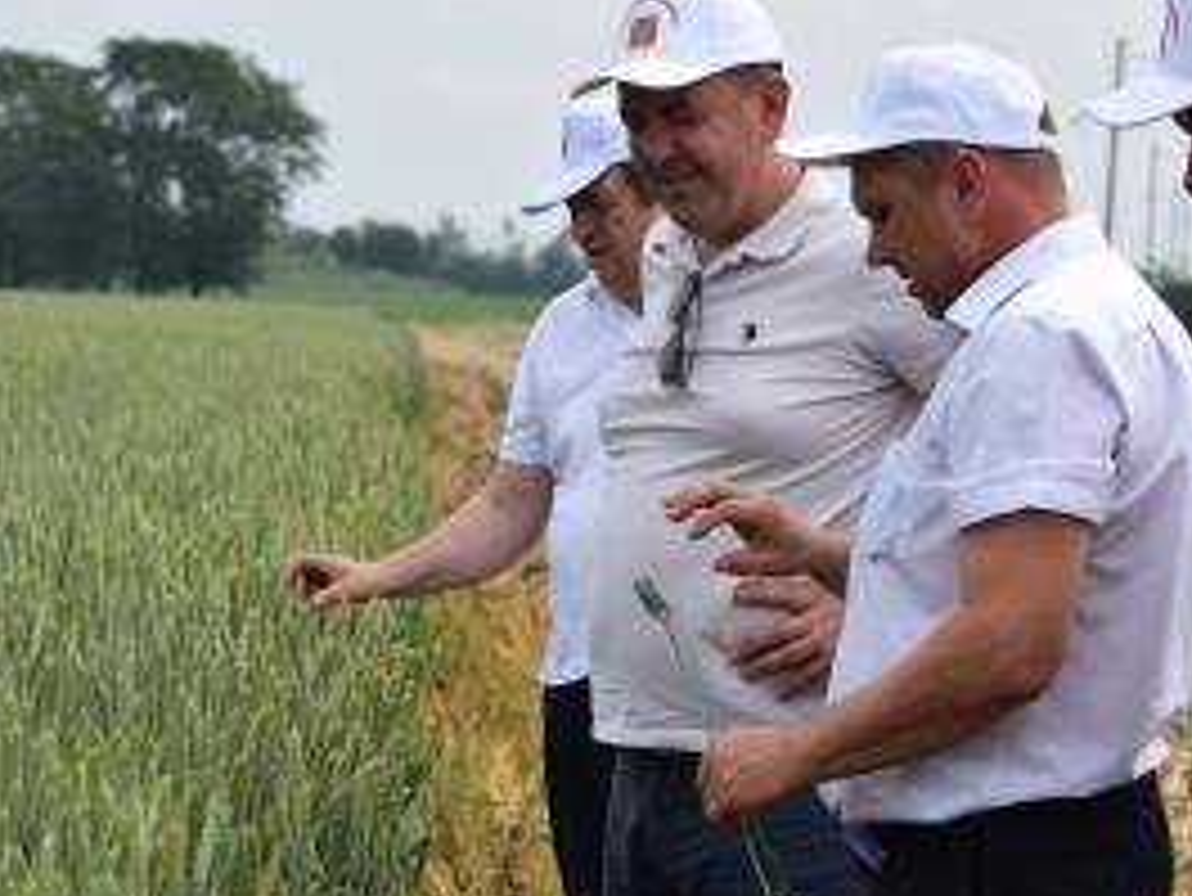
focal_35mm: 166
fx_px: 5719
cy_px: 516
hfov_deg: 11.9
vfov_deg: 8.9
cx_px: 738
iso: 200
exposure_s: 1/800
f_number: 7.1
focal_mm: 68
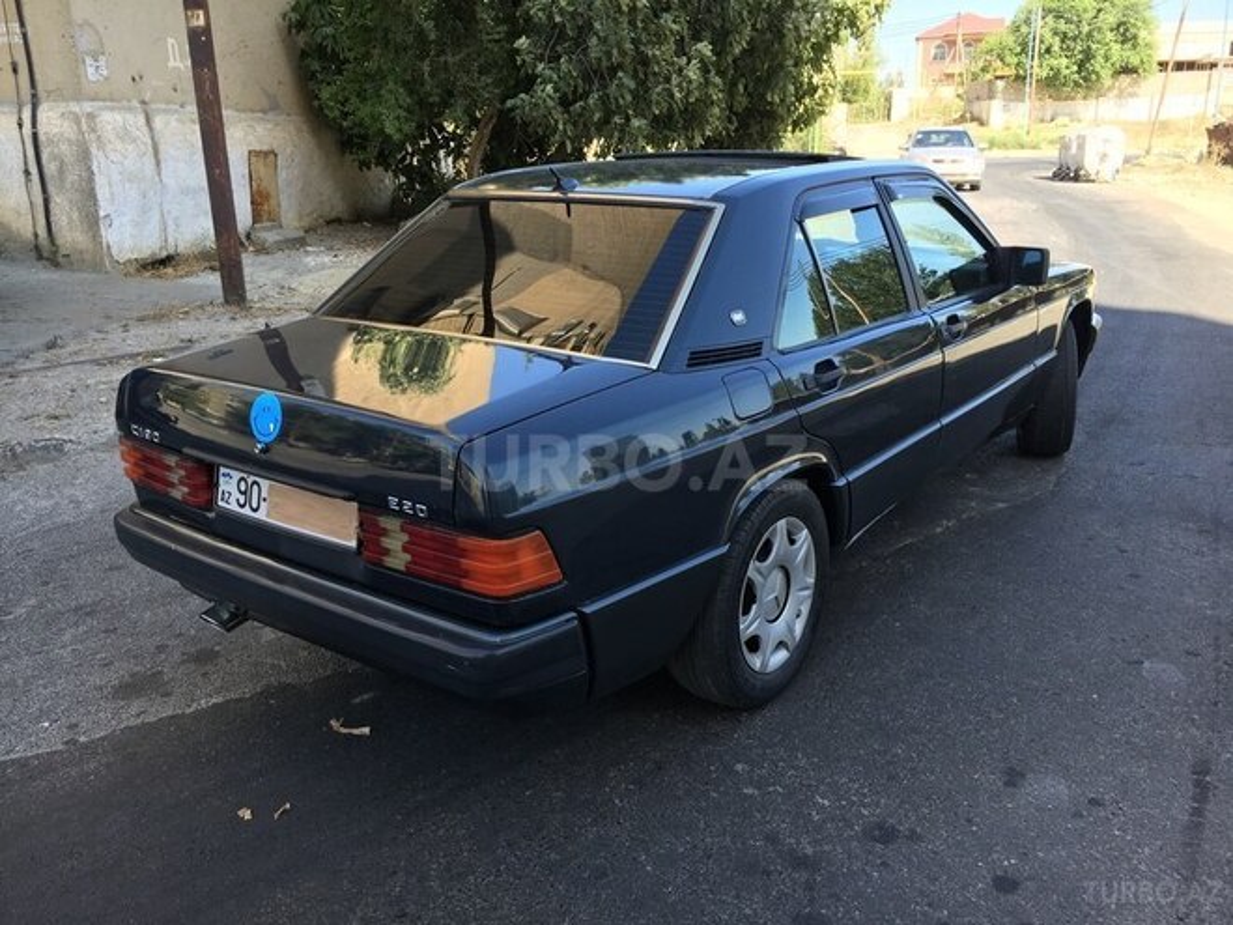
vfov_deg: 48.2
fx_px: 1033
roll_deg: +0.9
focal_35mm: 29
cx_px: 616
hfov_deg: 61.7
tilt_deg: -15.6
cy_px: 462
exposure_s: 1/248
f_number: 2.2
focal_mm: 4.15
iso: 25
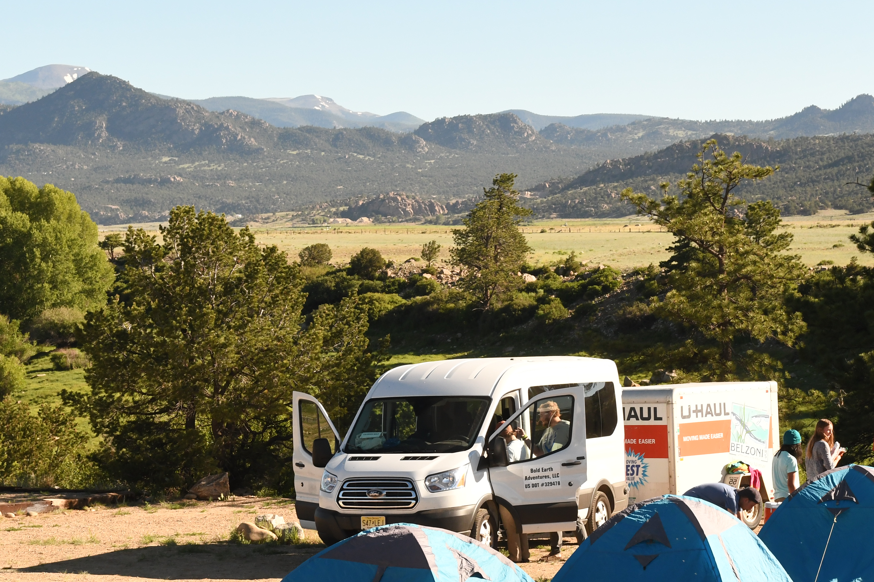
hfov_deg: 18.3
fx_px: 2719
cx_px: 475
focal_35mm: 112
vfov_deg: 12.2
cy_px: 341
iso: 800
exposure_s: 1/800
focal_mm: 52
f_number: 10
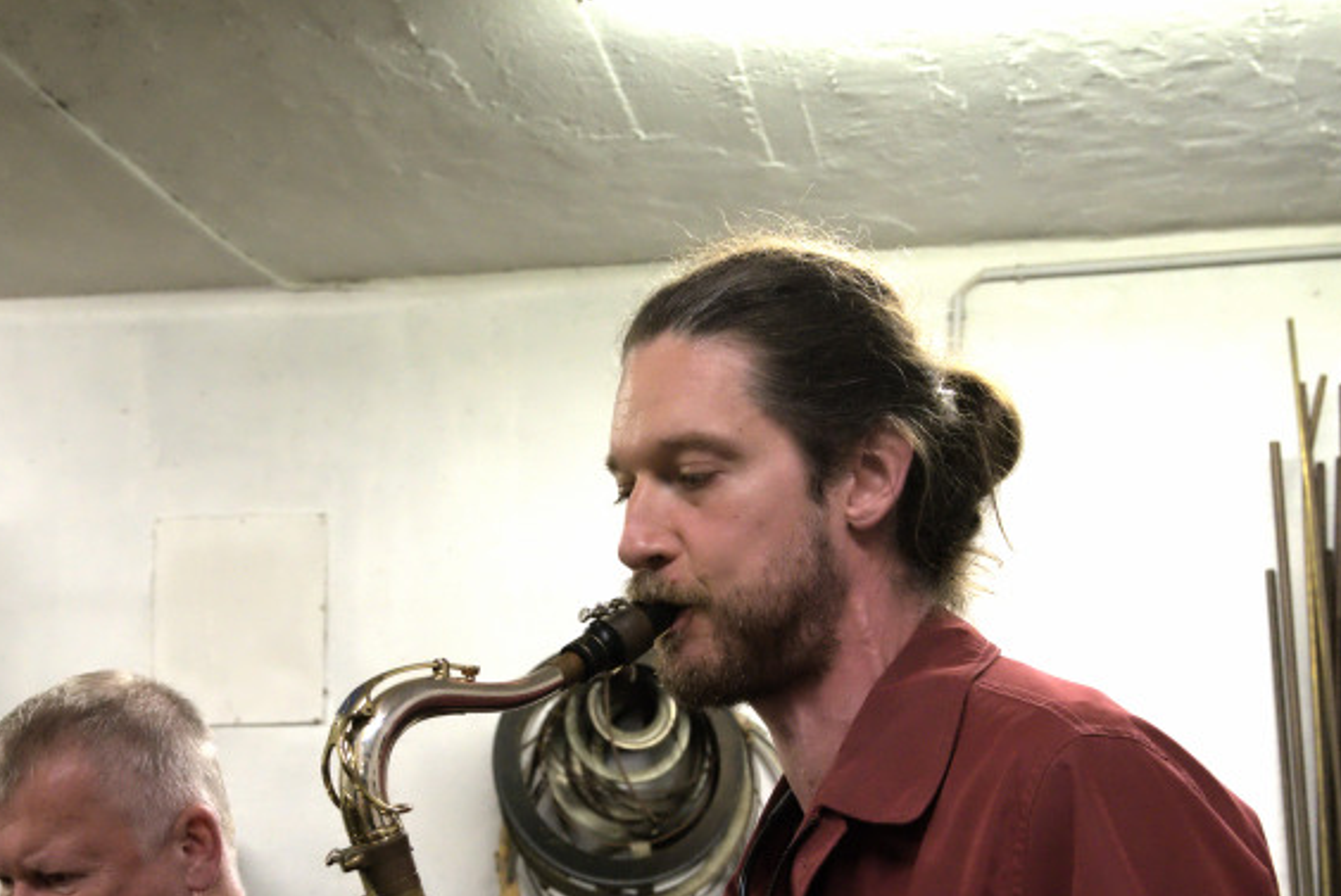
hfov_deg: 29.2
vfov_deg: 19.5
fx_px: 2572
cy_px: 765
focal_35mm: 69
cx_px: 575
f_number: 7.1
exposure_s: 1/200
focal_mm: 38
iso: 12800
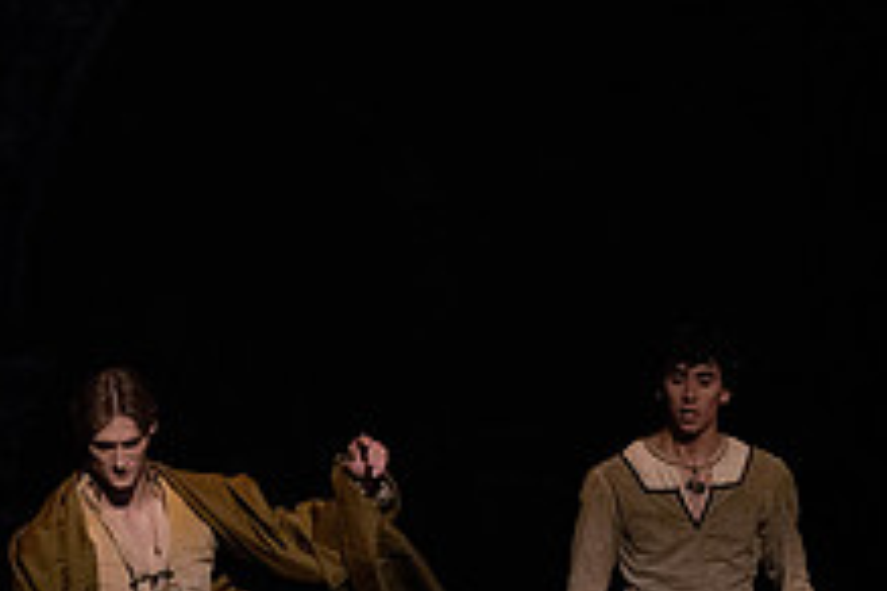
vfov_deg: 2.0
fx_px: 16531
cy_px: 346
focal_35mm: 671
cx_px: 648
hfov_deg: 3.1
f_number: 5.6
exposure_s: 1/250
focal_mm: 253
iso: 8000
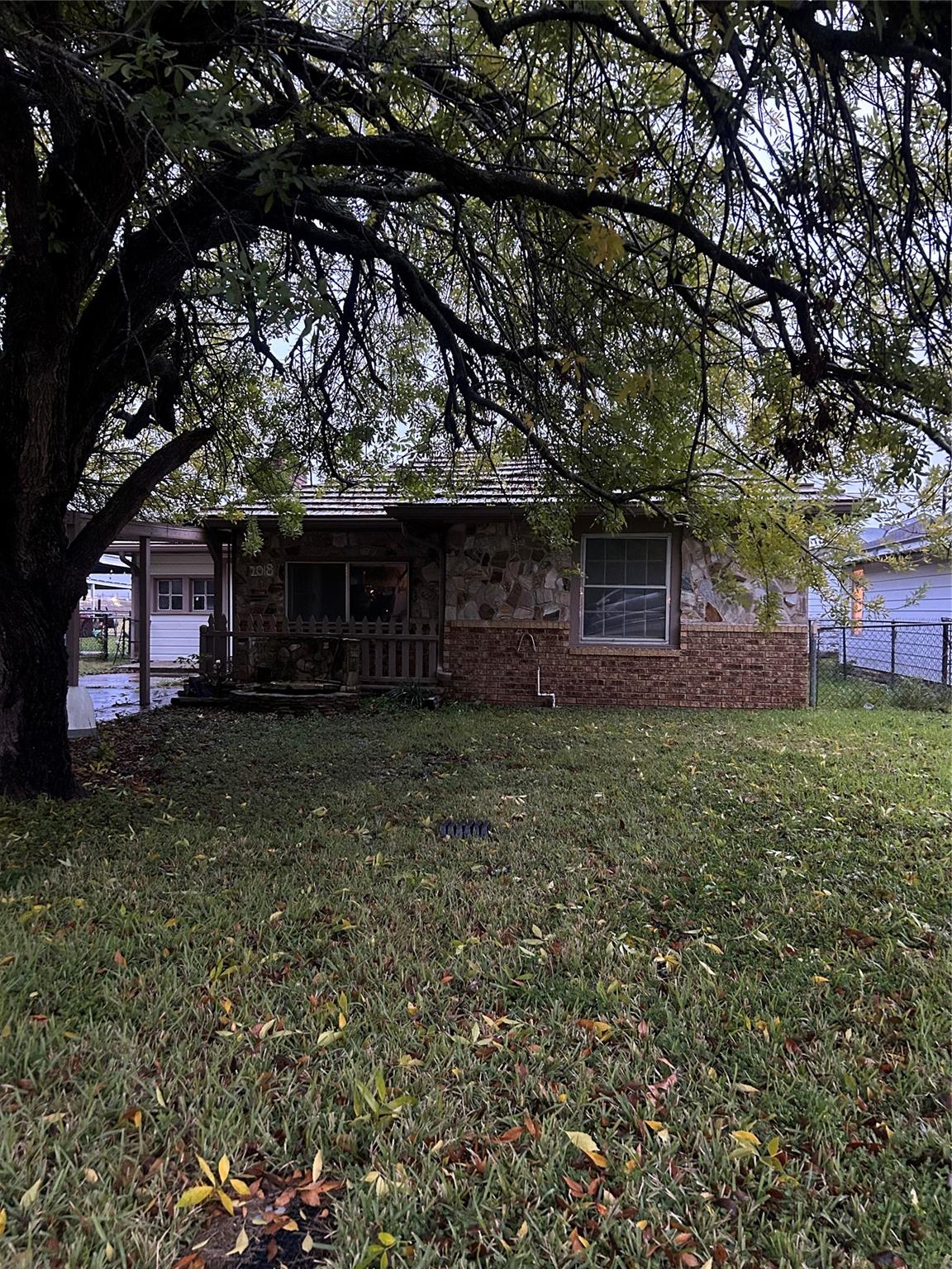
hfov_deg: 53.1
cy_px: 634
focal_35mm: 26
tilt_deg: -1.0
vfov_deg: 67.3
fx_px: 953
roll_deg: -0.9
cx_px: 476
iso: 640
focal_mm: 5.7
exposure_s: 1/32
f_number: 1.5
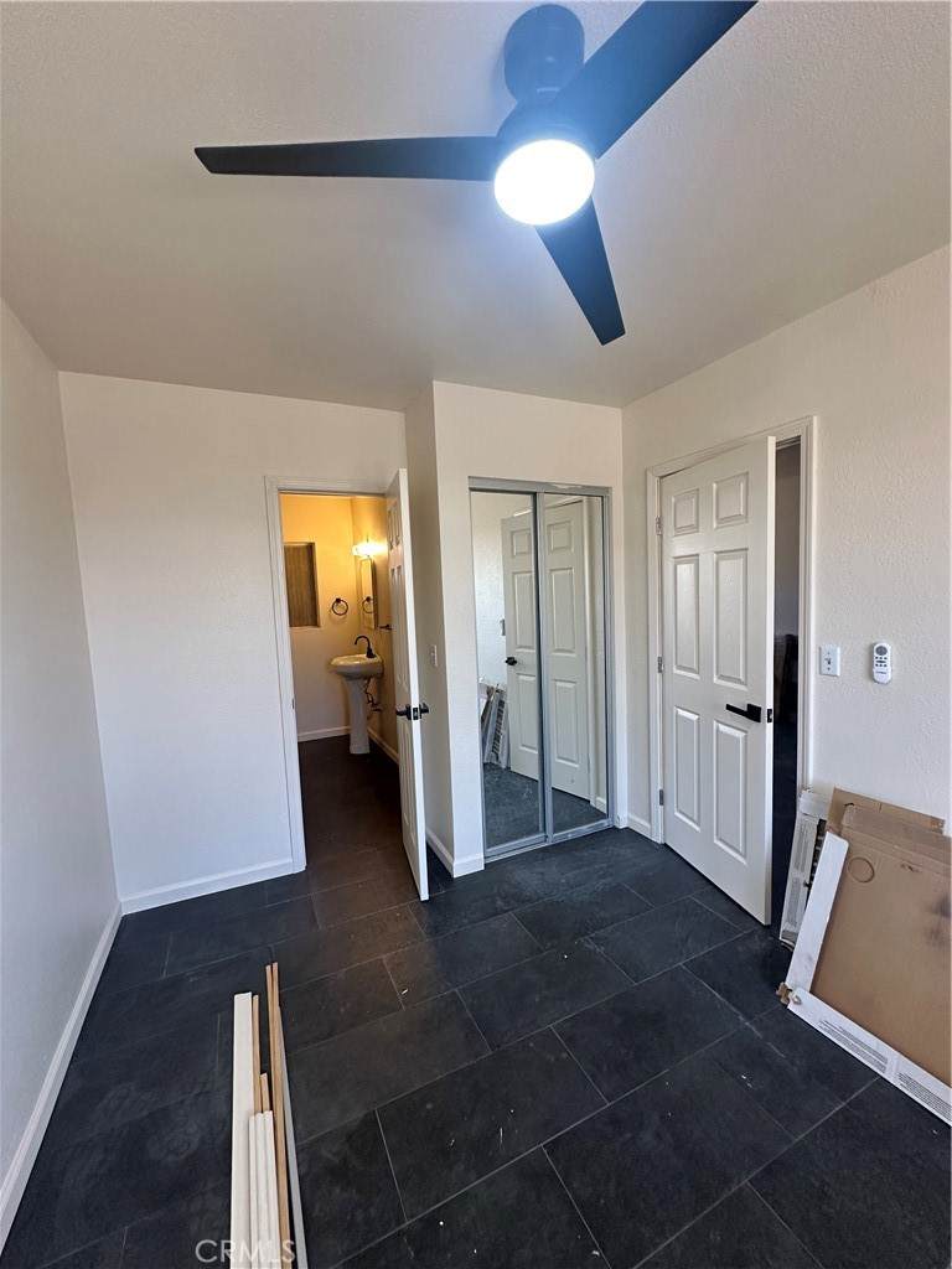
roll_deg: +2.7
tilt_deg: -4.2
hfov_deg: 85.7
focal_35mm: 14
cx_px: 476
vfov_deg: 102.1
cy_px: 634
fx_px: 513
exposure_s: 1/120
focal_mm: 2.22
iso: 200
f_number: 2.2
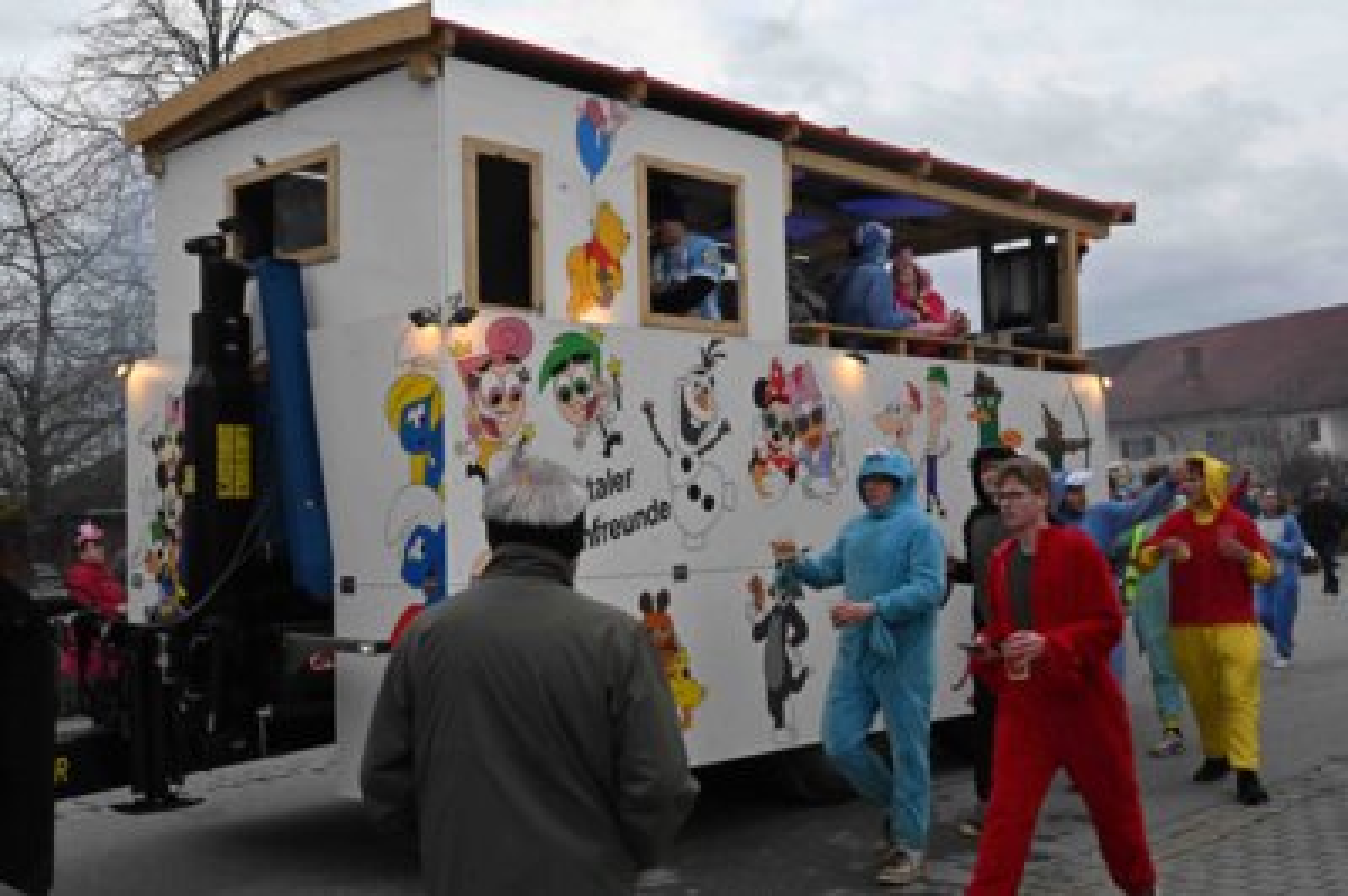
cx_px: 674
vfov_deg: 33.3
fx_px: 1497
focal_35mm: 40
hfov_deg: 48.5
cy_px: 448
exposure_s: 1/800
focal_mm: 40
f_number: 14
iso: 2500
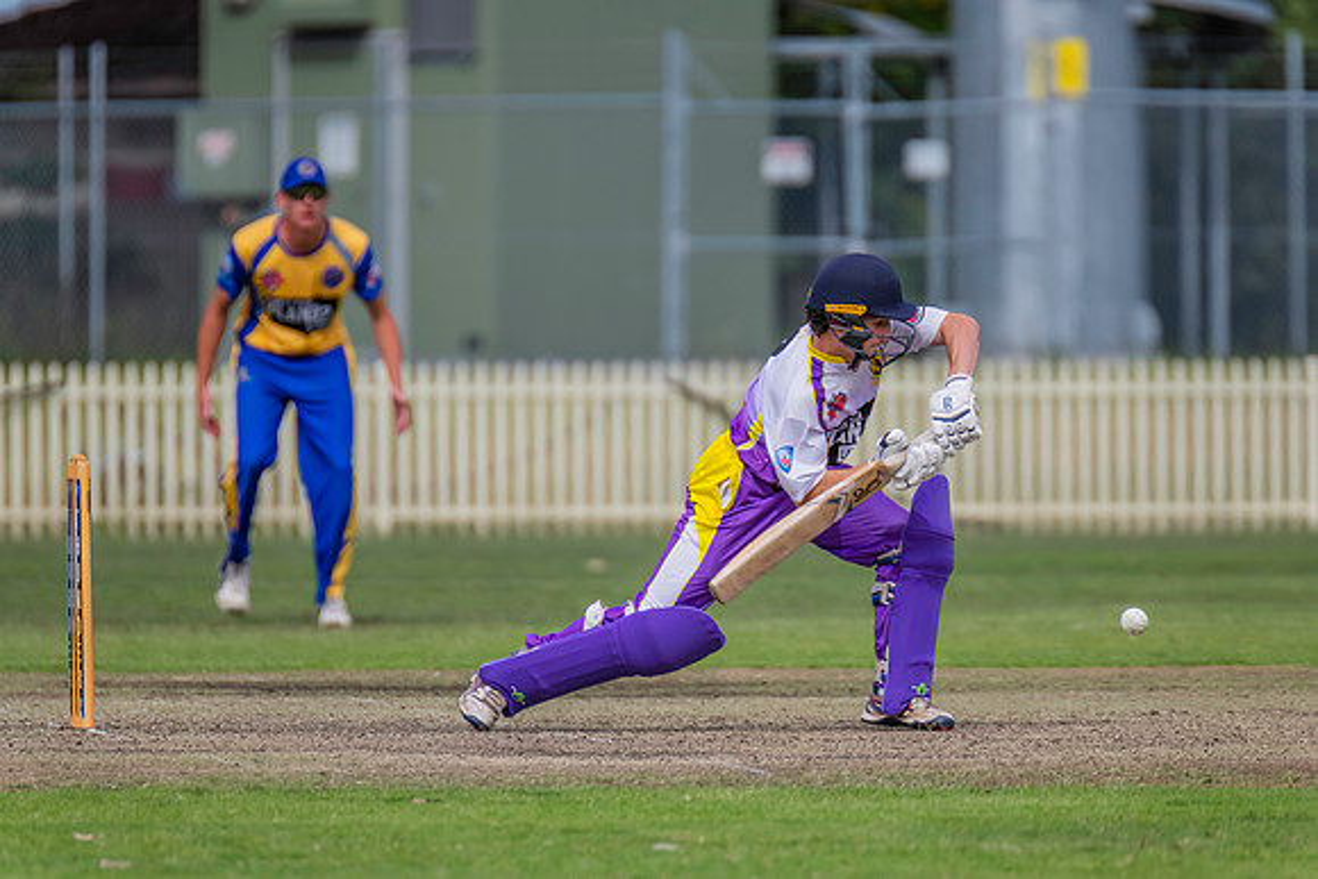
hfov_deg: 3.3
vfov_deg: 2.2
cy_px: 427
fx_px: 23046
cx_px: 668
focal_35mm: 629
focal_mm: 600
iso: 800
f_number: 6.3
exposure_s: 1/2500
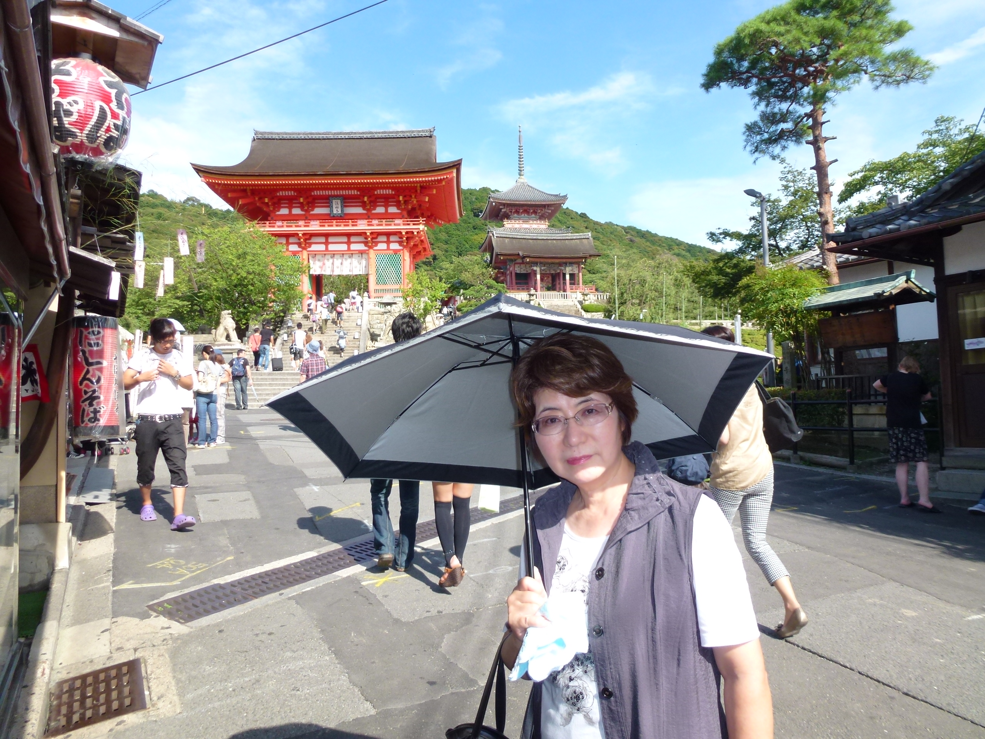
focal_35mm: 24
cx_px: 492
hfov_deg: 71.6
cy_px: 370
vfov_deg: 56.8
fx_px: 683
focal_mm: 4.3
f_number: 3.3
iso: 100
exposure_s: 1/500
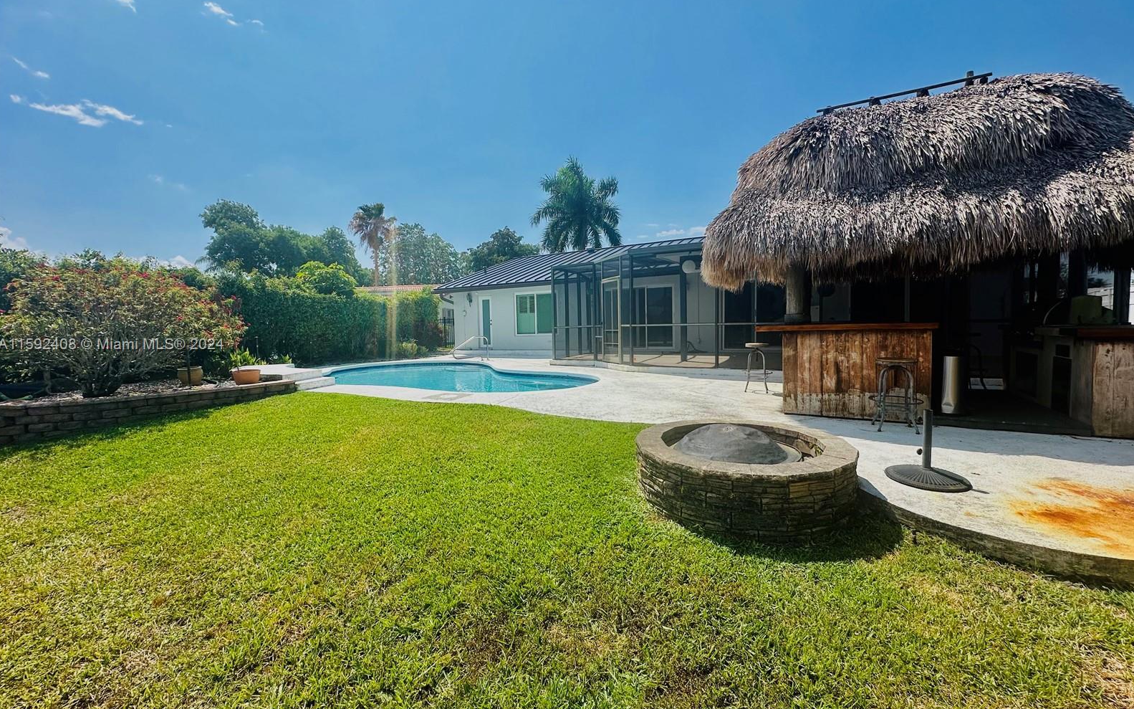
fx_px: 464
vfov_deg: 74.8
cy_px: 346
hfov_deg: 101.5
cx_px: 568
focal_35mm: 15
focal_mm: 2.22
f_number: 2.2
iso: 50
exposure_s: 1/3040
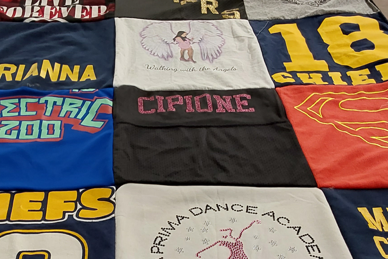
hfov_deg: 35.8
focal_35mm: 55
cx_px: 120
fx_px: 593
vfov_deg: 24.2
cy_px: 208
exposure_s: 1/50
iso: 100
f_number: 1.9
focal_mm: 2.91
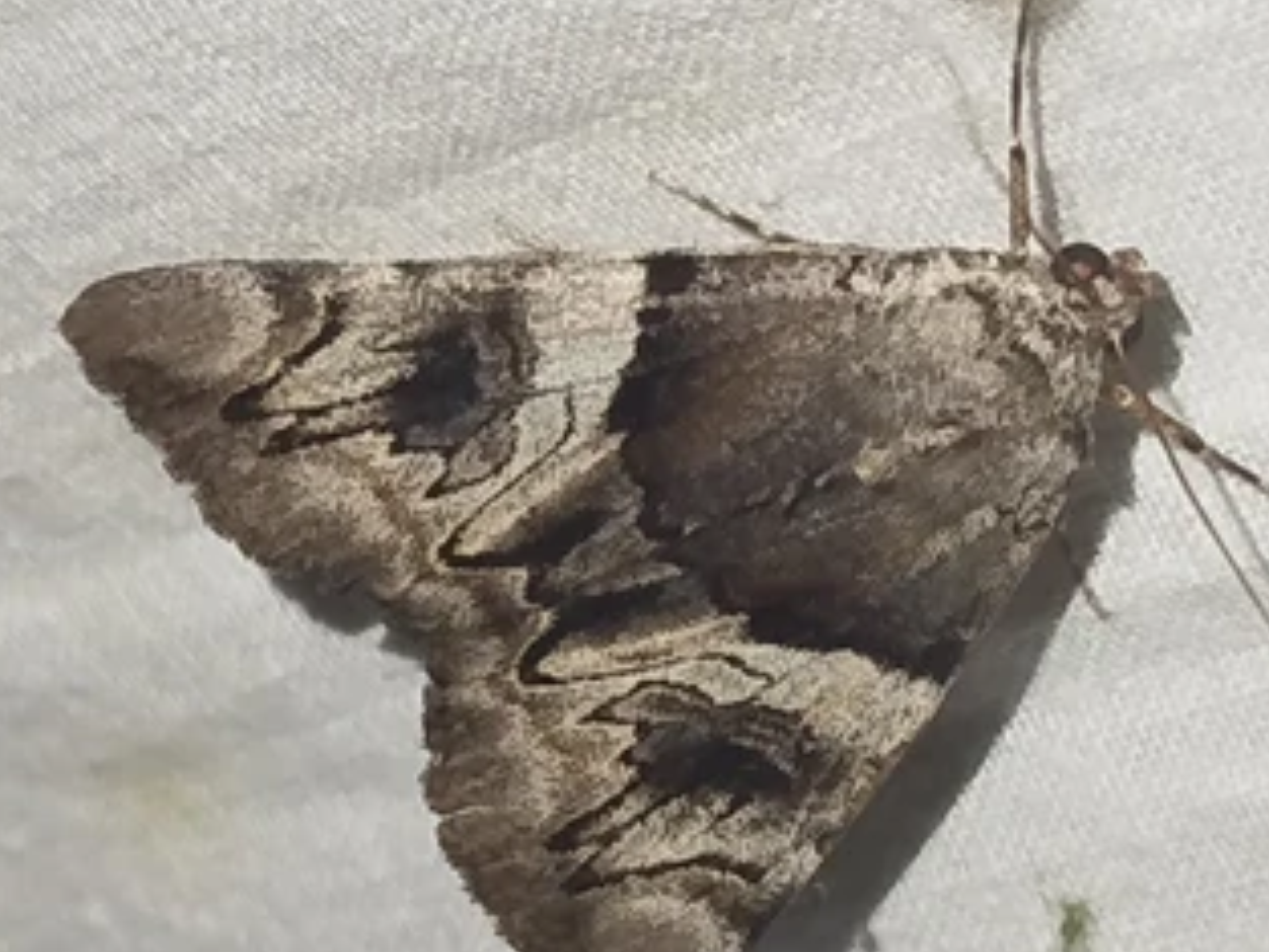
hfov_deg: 14.0
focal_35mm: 141
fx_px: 5171
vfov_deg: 10.5
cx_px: 527
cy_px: 644
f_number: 1.7
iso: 160
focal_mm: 5.31
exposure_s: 1/50
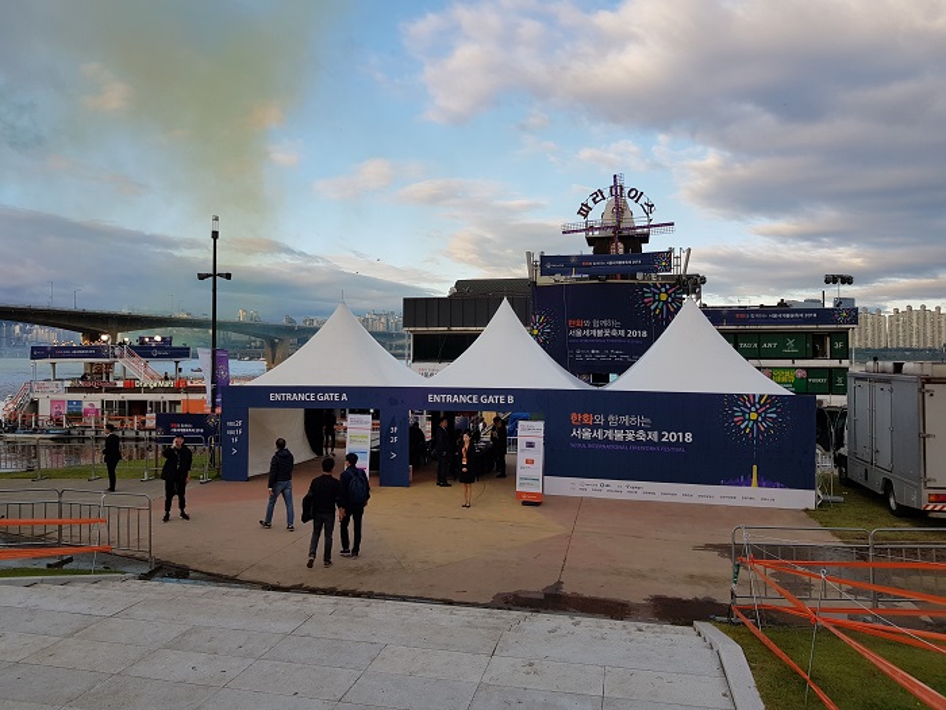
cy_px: 355
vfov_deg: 53.1
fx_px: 711
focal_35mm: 26
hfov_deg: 67.3
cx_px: 473
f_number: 1.7
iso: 40
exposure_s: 1/646
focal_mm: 4.2
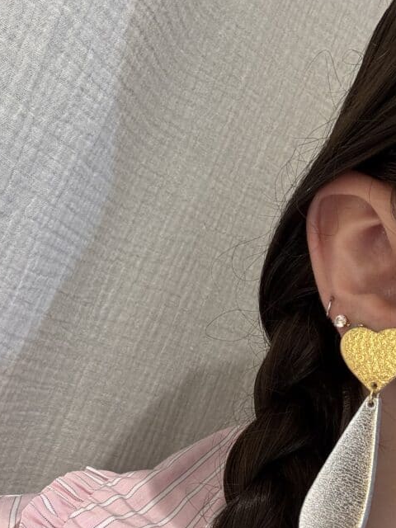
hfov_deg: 30.0
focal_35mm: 48
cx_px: 120
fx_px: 732
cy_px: 360
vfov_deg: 39.1
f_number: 1.9
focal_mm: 2.69
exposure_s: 1/50
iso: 64
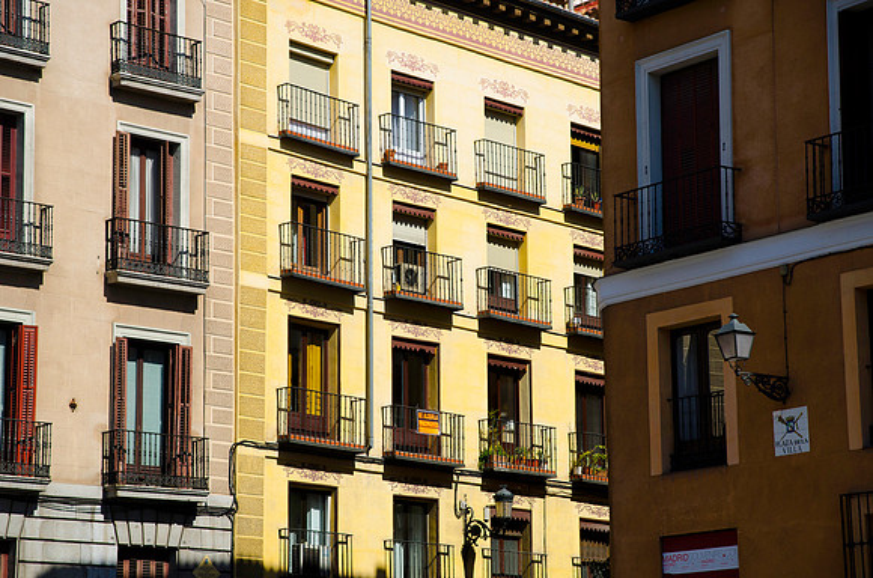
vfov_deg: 13.0
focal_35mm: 105
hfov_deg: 19.5
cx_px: 436
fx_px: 2541
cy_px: 289
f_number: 4.5
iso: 100
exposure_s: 1/1000
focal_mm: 70
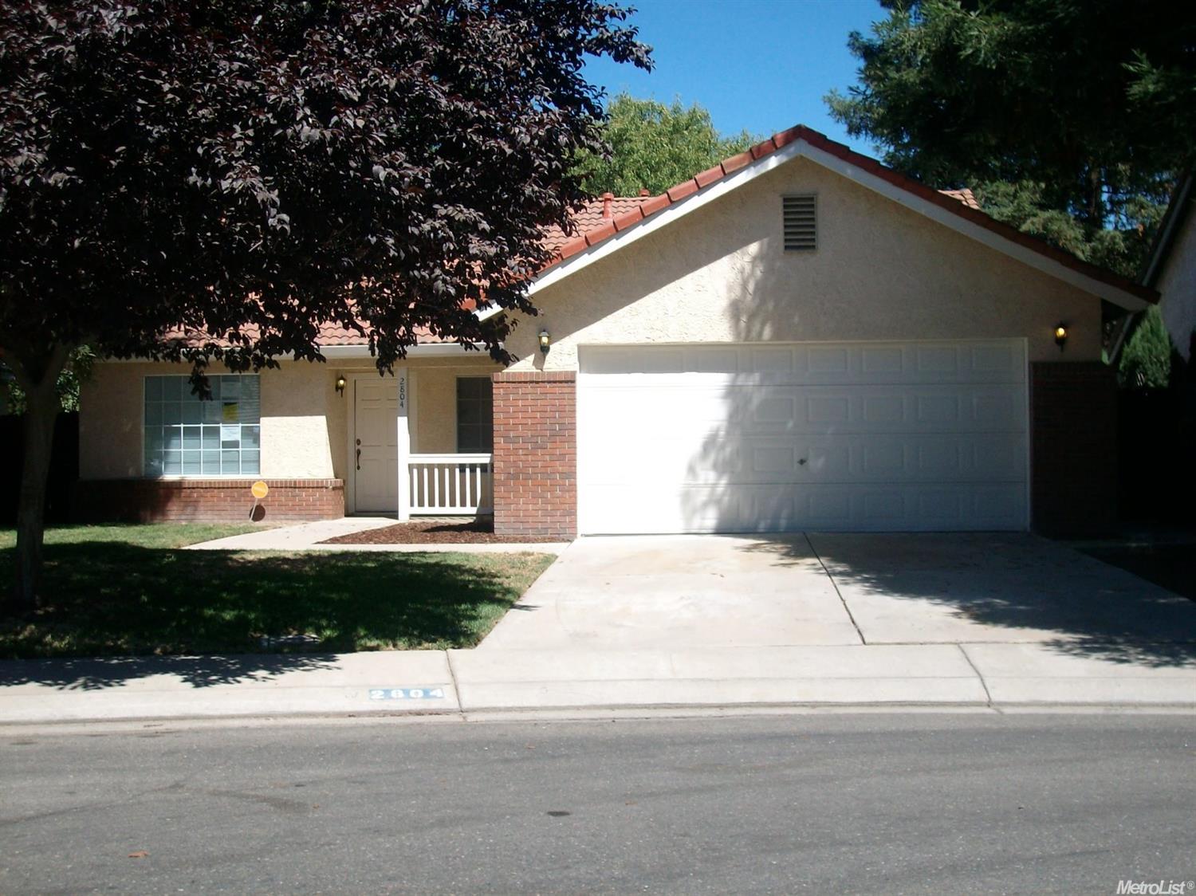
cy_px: 448
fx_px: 1554
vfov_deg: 32.2
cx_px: 598
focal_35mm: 45
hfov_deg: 42.1
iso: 80
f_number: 7.9
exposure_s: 1/185
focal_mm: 7.46
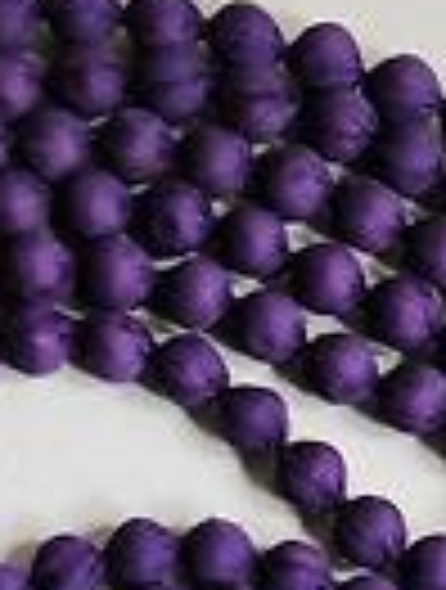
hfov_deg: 14.2
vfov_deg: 16.3
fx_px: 1795
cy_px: 1000
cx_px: 203
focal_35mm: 105
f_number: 1.8
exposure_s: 1/120
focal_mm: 5.4
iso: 200
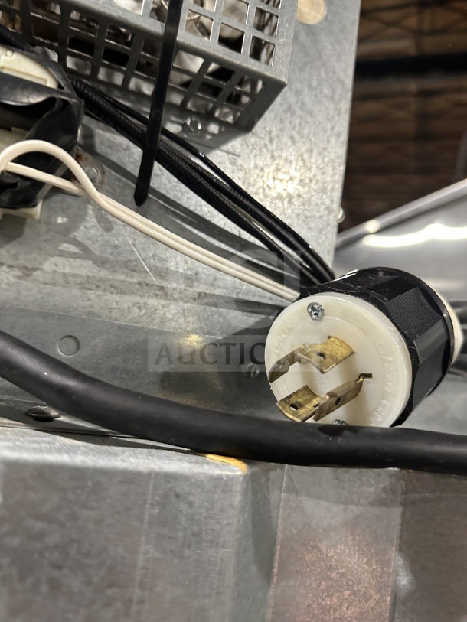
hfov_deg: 56.8
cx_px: 234
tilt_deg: +6.0
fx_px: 432
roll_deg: -11.9
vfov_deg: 71.6
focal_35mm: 24
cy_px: 311
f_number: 1.78
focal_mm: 6.86
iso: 320
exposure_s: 1/60
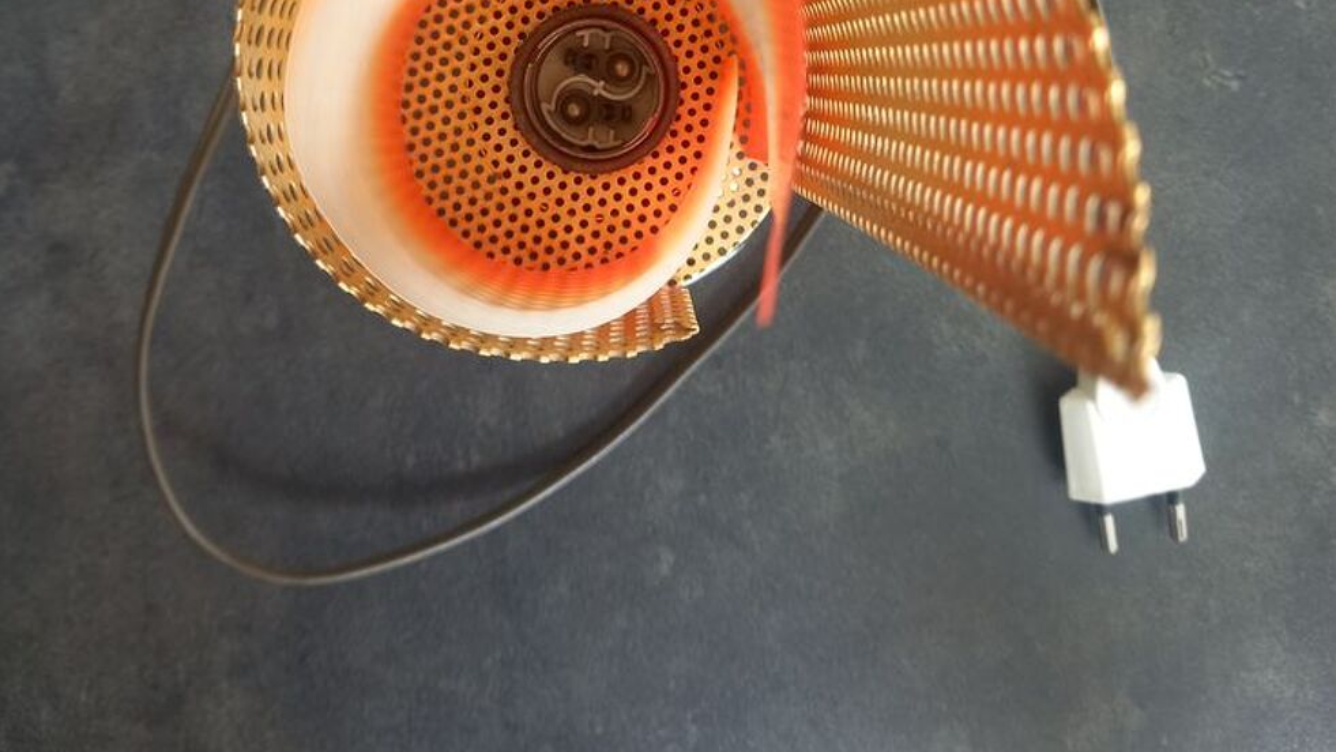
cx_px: 659
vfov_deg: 30.1
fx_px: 1311
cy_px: 25
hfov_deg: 54.0
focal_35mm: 37
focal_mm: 4.65
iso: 250
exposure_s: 1/50
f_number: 1.8
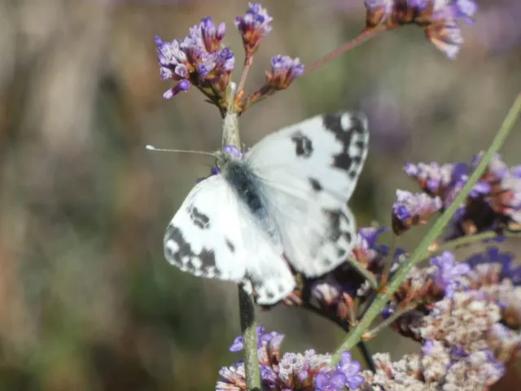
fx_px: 11393
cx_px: 260
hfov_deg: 2.6
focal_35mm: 757
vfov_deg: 2.0
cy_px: 196
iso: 80
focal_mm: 135.6
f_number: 5.6
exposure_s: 1/160
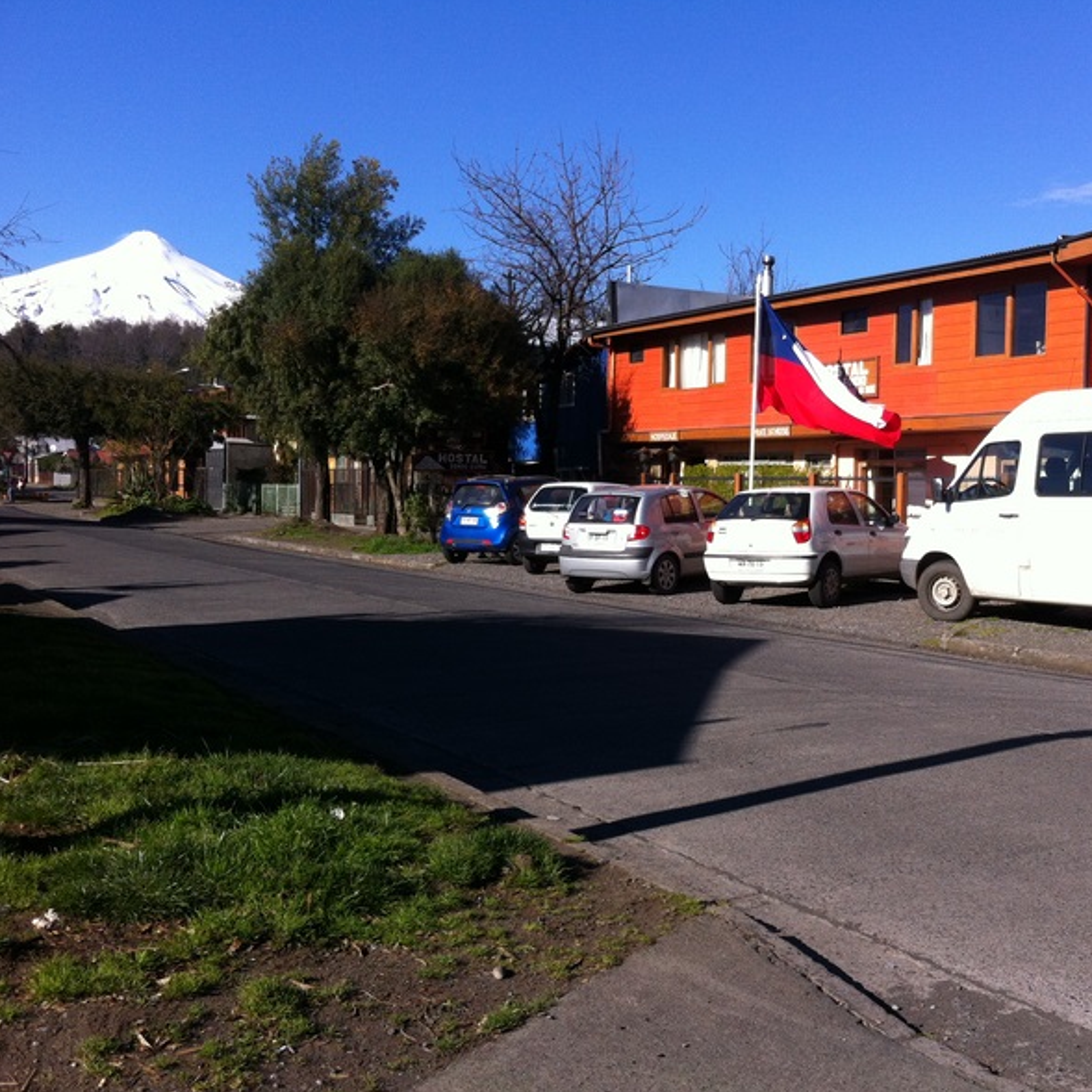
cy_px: 549
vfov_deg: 40.0
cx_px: 679
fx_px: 1499
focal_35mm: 42
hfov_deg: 39.8
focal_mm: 3.85
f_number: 2.8
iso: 80
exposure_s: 1/1077
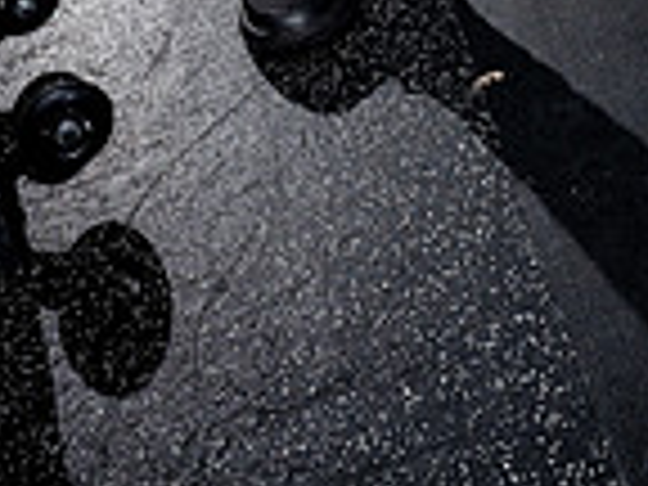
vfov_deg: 15.4
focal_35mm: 75
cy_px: -508
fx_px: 1404
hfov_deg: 24.9
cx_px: 626
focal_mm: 25
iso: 640
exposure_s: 1/250
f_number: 8
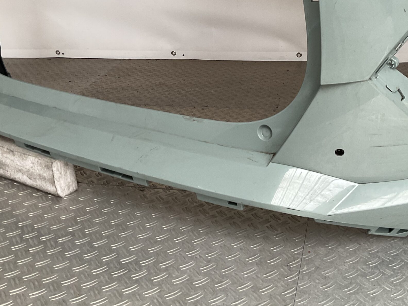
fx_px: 554
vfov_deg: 30.3
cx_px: 231
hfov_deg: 40.4
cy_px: 72
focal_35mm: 47
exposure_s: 1/50
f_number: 1.8
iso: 40
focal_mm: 3
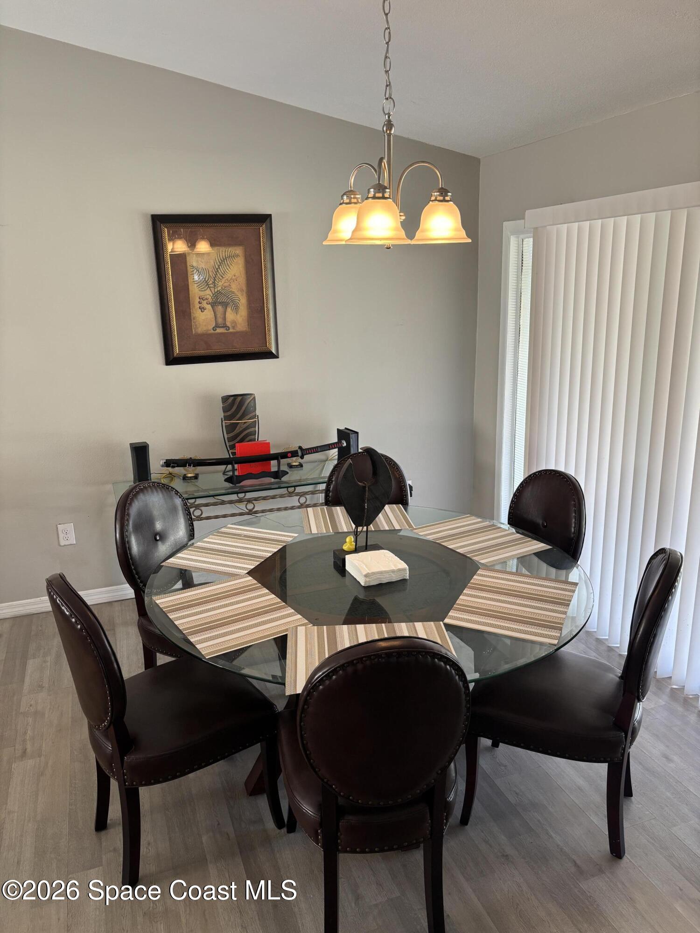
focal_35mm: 26
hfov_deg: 53.1
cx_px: 350
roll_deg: +1.3
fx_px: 701
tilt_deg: -15.6
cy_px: 466
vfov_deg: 67.3
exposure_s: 1/60
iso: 80
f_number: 1.6
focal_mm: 5.96
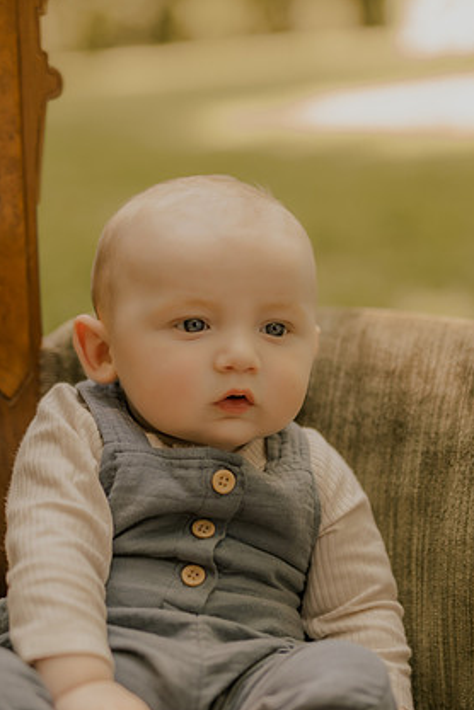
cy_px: 376
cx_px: 251
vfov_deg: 25.1
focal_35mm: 81
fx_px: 1600
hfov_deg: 16.9
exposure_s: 1/640
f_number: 1.6
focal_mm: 50
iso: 400
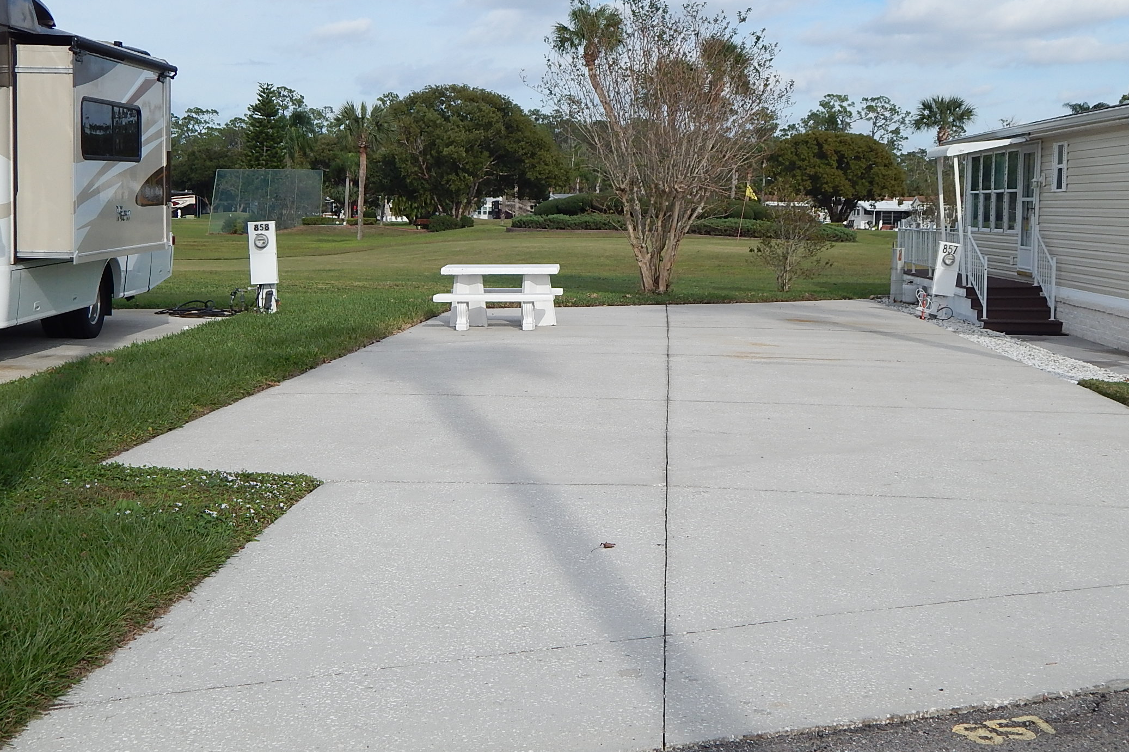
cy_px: 351
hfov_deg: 40.3
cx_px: 588
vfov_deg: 27.5
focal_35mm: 49
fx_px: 1536
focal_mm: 7.7
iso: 125
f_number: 7.1
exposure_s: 1/400
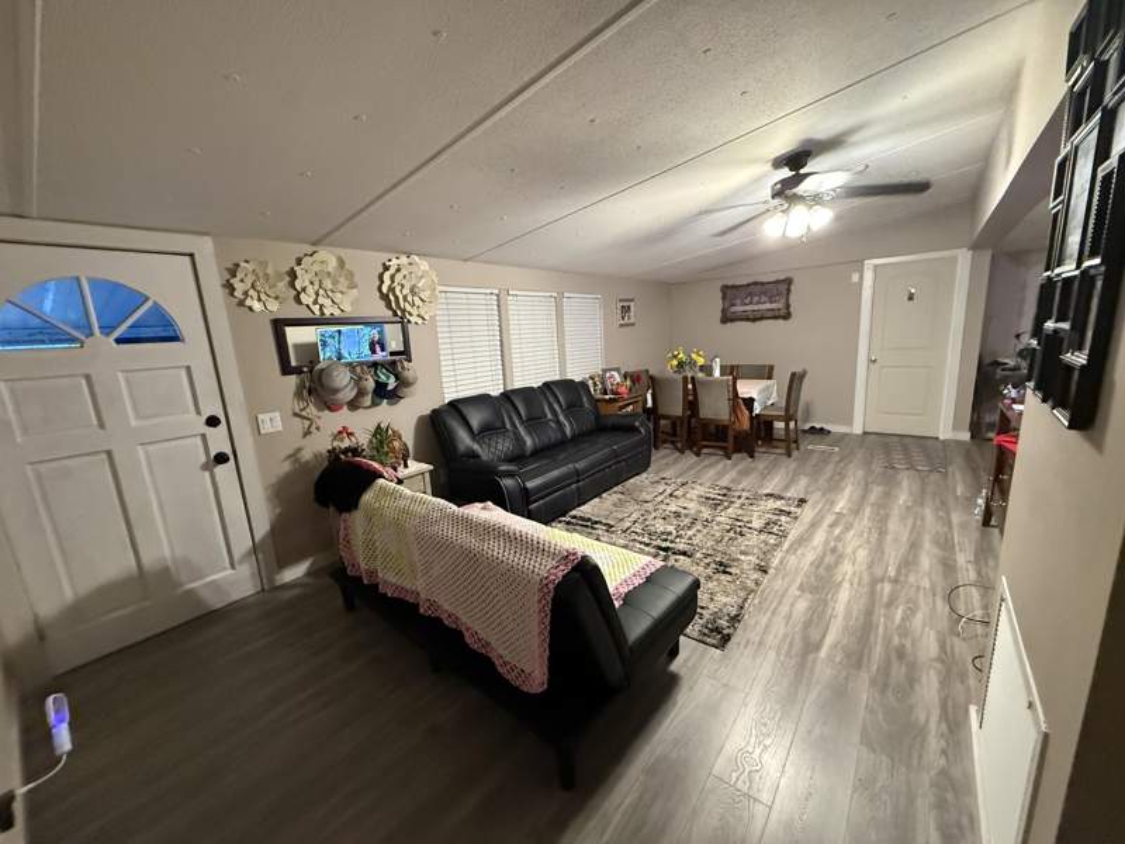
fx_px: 455
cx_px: 562
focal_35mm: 14
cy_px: 422
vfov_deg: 85.7
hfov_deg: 102.1
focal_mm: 2.22
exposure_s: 1/60
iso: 800
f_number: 2.2
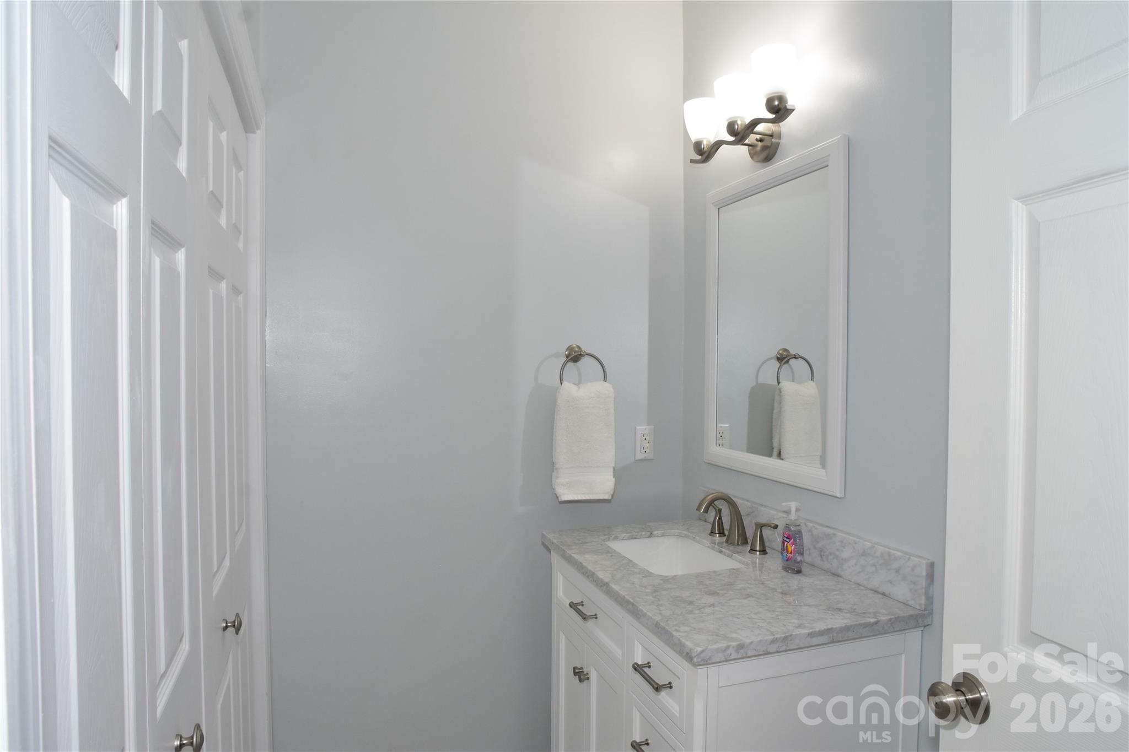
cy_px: 376
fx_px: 658
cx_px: 564
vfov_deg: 59.5
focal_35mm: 21
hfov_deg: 81.2
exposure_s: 1/80
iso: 800
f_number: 8
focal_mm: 14
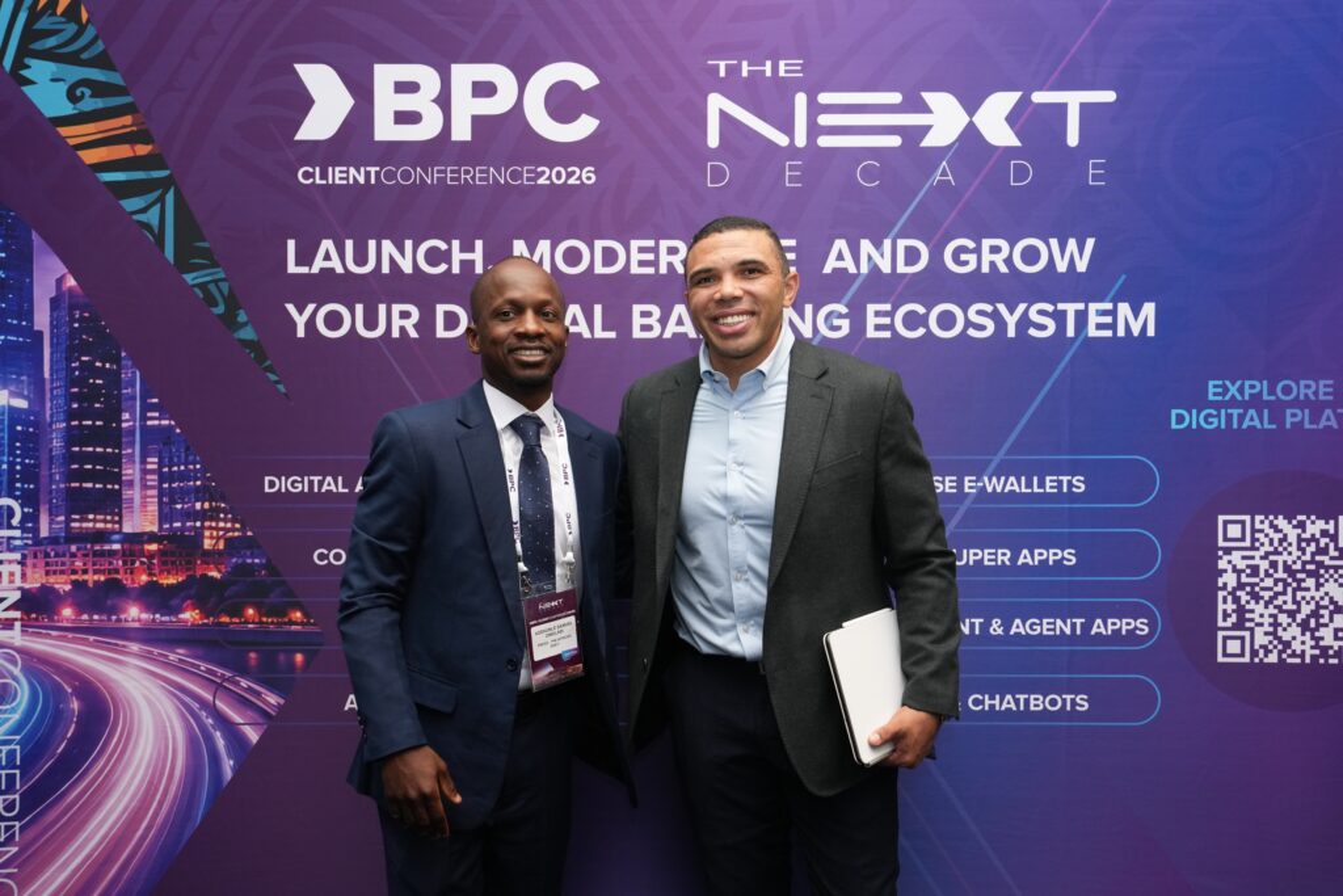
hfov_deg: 61.9
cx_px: 672
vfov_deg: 43.6
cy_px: 448
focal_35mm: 30
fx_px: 1119
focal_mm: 30
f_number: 5
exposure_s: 1/125
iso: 1600
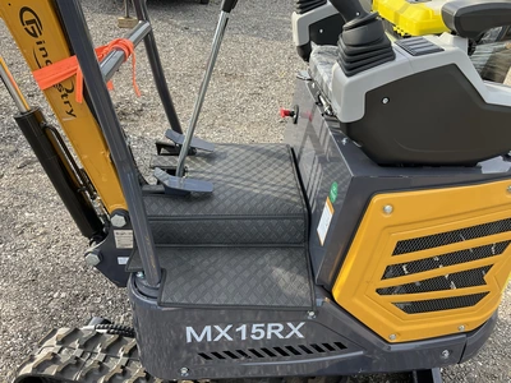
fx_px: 428
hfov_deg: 61.7
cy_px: 192
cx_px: 256
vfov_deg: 48.2
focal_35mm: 29
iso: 25
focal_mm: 3
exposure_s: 1/280
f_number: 1.8
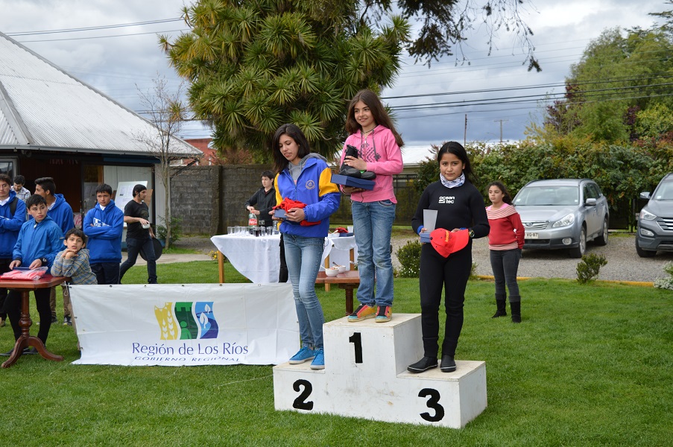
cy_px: 224
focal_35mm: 45
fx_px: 840
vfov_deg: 29.8
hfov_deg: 43.6
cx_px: 336
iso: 100
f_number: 5.6
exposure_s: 1/125
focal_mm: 30
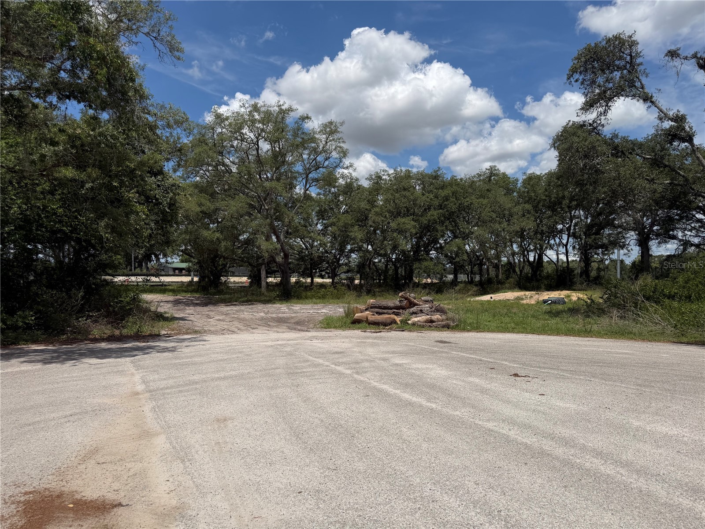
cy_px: 264
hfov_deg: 71.6
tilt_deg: +1.8
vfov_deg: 56.8
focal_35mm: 24
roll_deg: -0.1
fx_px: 489
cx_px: 352
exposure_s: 1/9091
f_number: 1.78
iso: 80
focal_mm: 6.76
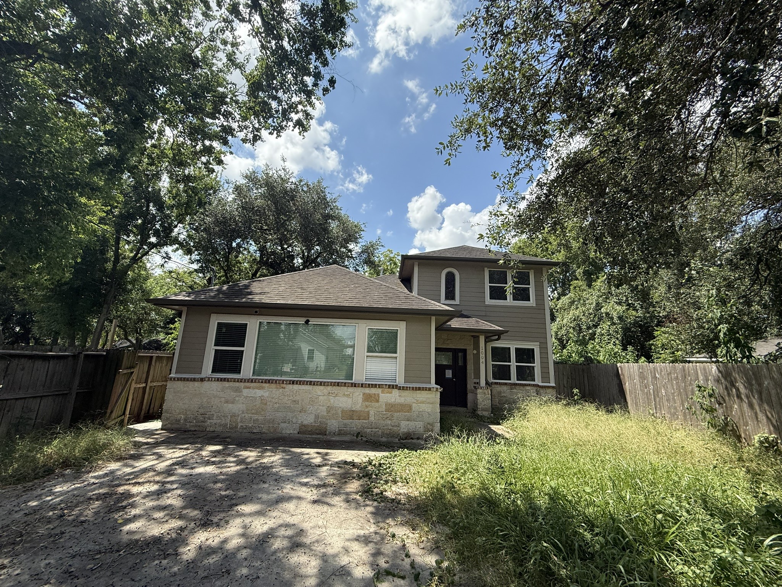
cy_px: 294
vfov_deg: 85.7
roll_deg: -2.6
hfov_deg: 102.1
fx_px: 316
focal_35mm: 14
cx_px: 391
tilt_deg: +14.7
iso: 50
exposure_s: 1/1105
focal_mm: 2.22
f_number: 2.2
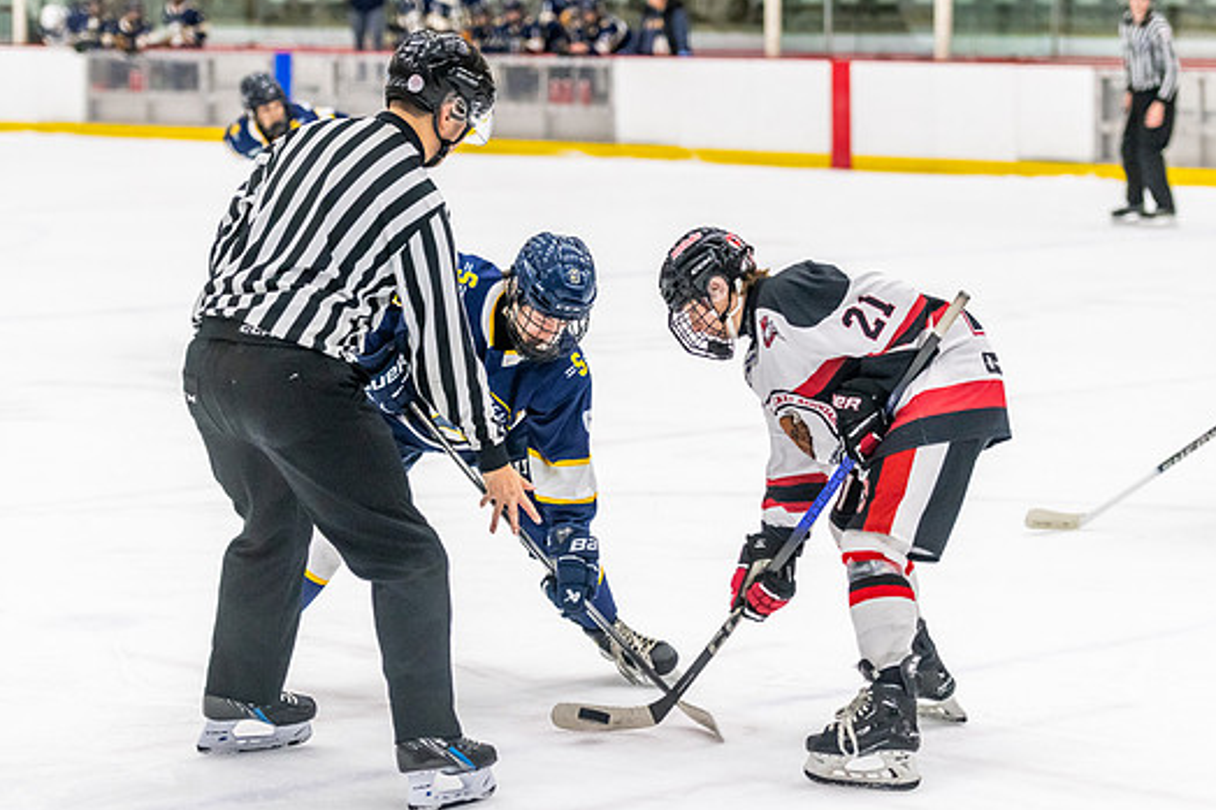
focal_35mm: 121
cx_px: 646
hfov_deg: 16.9
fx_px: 4086
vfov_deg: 11.3
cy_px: 402
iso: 3200
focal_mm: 95
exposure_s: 1/640
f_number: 2.8
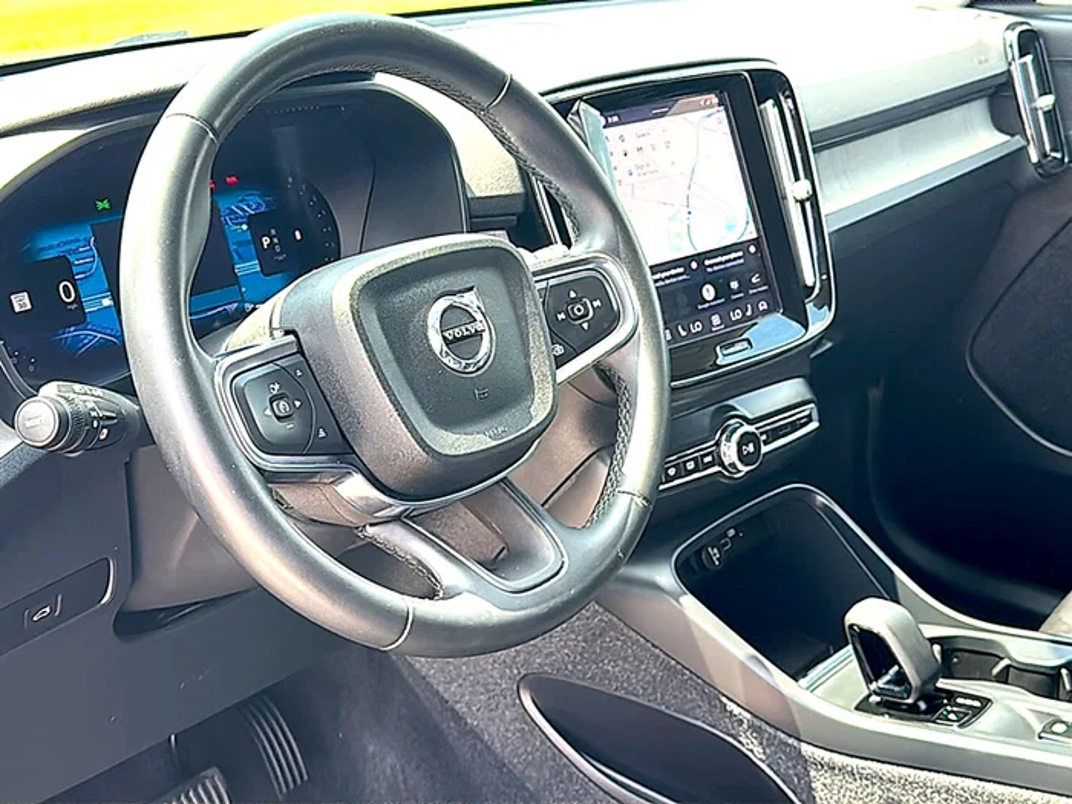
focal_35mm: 38
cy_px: 402
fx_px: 1177
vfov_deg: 37.7
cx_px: 536
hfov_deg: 49.0
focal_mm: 6.86
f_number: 1.78
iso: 125
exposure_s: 1/363
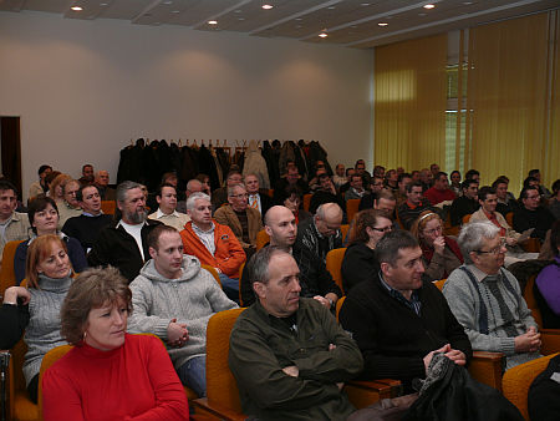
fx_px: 567
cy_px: 210
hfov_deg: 52.6
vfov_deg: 40.7
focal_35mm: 35
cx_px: 280
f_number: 2.8
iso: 100
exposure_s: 1/25
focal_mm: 7.4
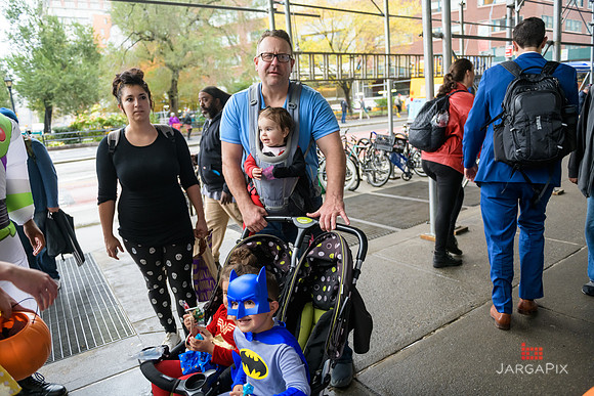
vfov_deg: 53.2
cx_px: 297
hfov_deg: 73.7
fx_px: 396
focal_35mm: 24
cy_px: 198
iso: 800
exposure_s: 1/400
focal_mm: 24
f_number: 3.2
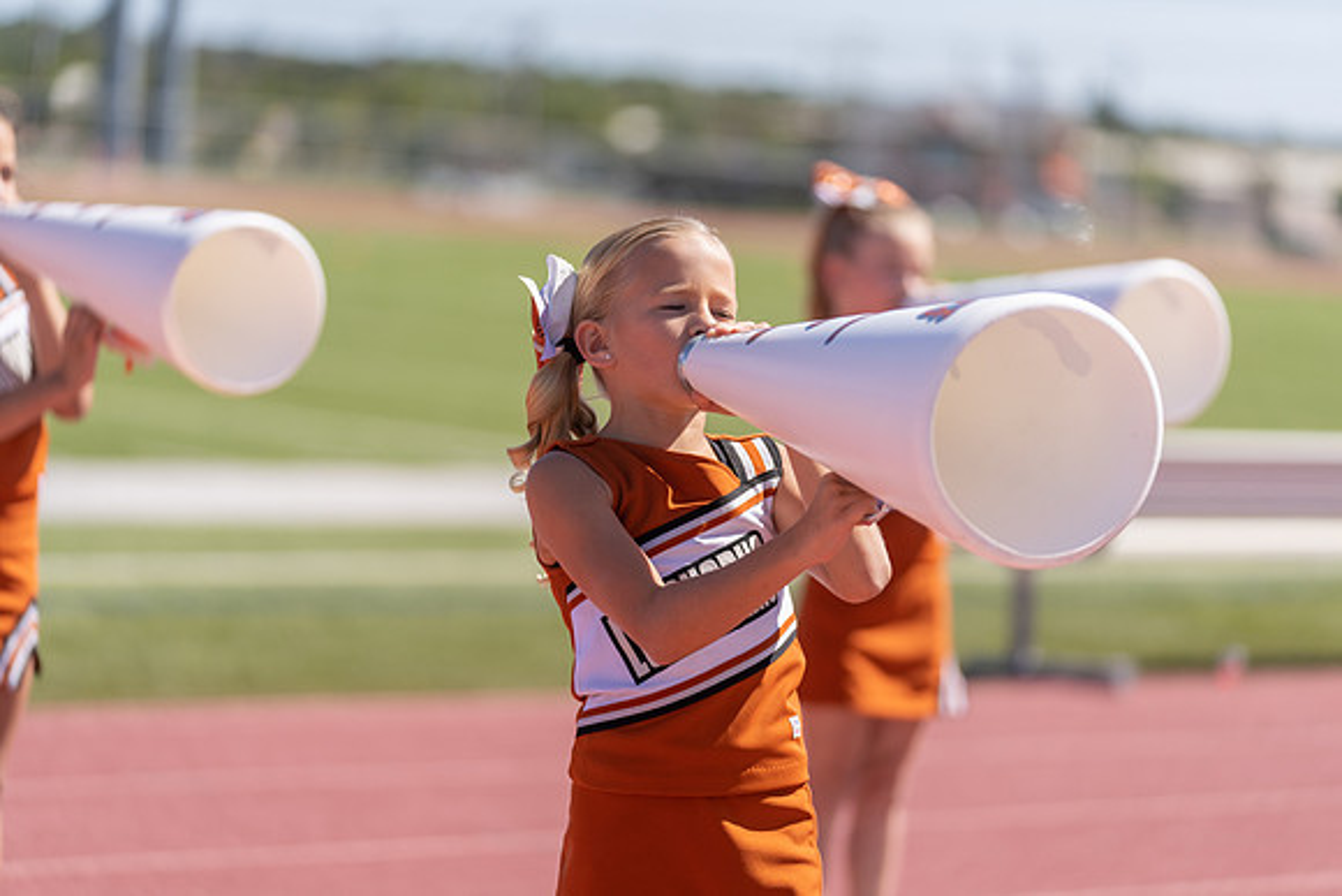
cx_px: 671
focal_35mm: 150
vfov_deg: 9.2
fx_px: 5593
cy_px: 448
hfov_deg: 13.7
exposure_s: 1/2000
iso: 100
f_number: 2.8
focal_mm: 150
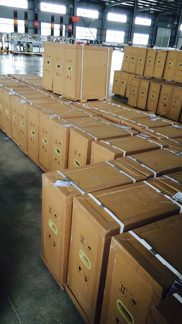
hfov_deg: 36.7
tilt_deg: -24.3
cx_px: 90
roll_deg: -2.2
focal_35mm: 32
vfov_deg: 61.0
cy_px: 162
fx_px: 275
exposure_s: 1/30
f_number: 2.2
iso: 50
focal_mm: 4.15
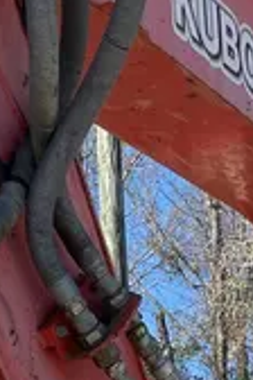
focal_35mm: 118
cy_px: 718
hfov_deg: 11.5
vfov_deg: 14.8
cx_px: 253
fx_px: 1244
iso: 50
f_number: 1.6
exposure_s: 1/2174
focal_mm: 4.2
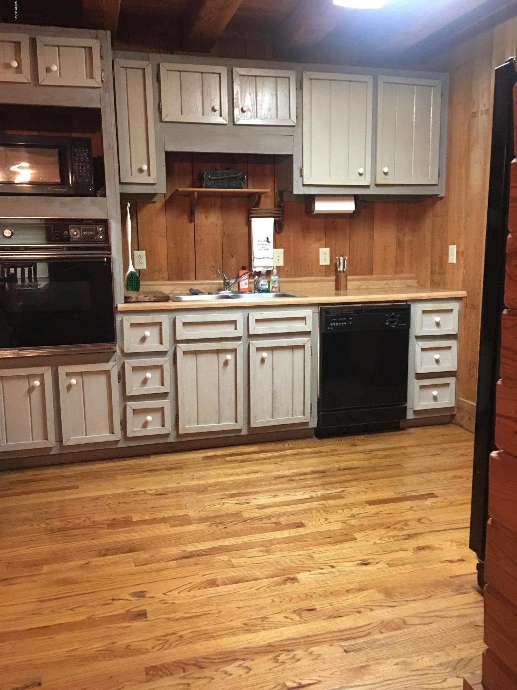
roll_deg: +1.0
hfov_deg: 48.2
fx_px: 577
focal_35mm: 29
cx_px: 258
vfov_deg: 61.7
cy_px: 345
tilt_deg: -7.0
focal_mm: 4.15
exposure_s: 1/4
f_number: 2.2
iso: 80
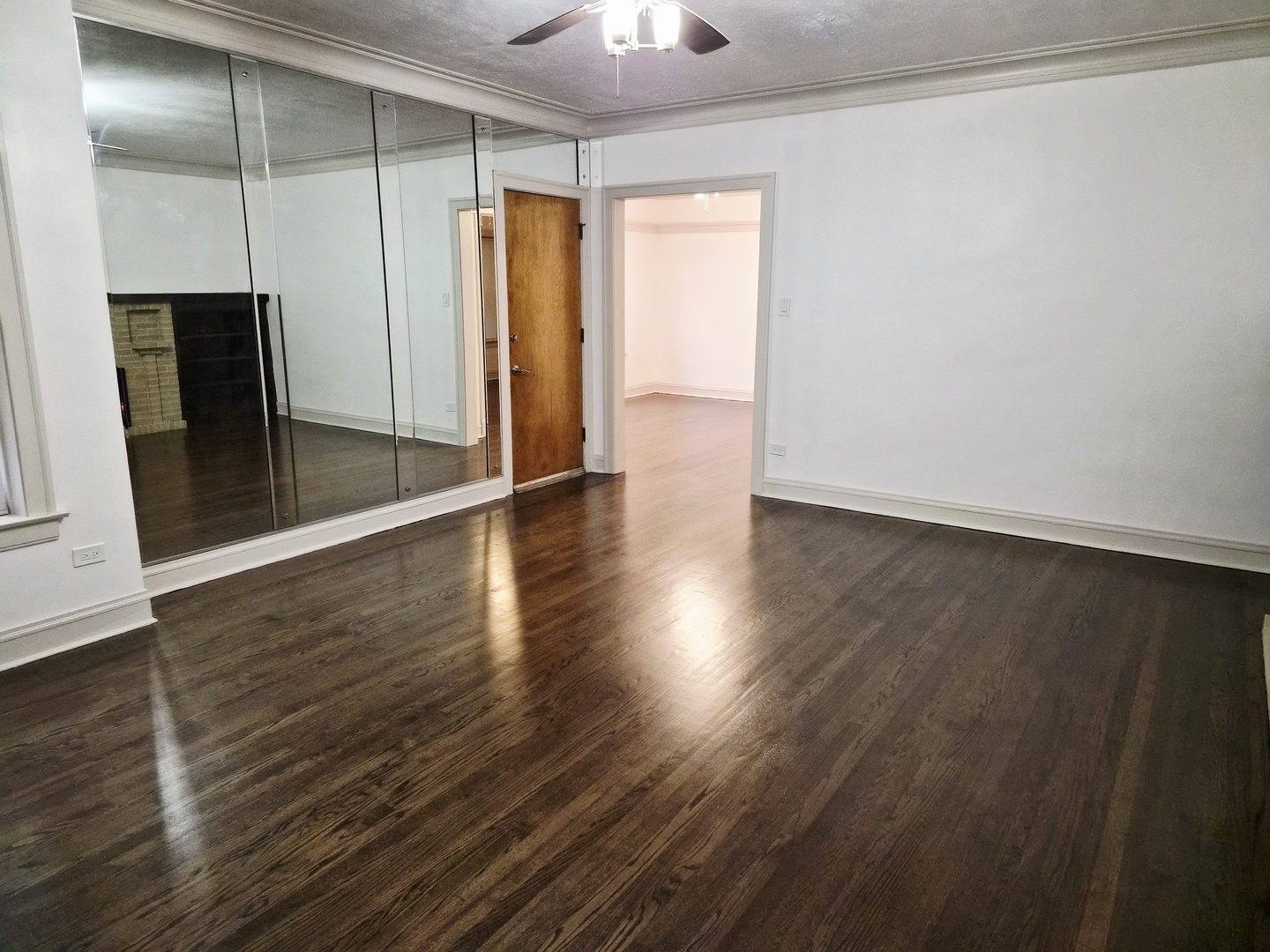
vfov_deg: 58.9
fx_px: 844
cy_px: 476
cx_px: 635
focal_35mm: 23
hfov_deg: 73.9
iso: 1250
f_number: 1.8
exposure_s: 1/120
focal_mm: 5.4
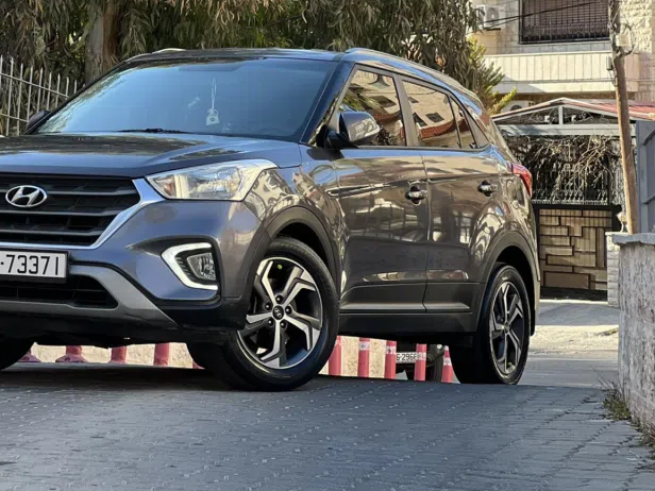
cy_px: 89
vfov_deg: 11.5
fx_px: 2422
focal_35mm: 128
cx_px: 166
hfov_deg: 15.3
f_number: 2.8
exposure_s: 1/121
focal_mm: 9
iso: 40
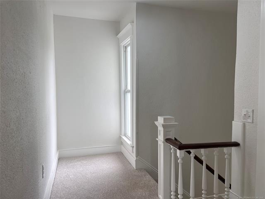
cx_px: 132
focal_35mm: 26
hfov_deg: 67.3
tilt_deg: -3.1
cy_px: 100
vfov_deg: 53.1
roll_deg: +1.2
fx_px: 199
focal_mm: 5.7
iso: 40
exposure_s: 1/274
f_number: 1.5
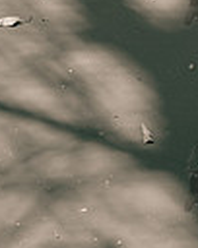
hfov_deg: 7.8
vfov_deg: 9.8
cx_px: 311
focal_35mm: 193
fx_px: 1417
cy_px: -67
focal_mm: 35
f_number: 4
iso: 100
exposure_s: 1/500
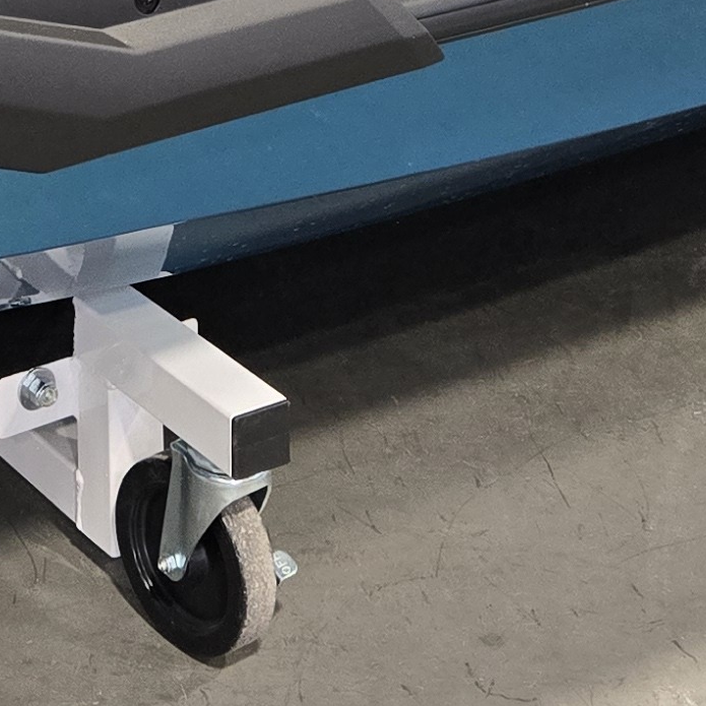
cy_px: -280
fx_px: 2700
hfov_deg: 14.6
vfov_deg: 14.1
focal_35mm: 117
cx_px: -23
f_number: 1.8
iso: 320
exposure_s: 1/120
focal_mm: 5.4
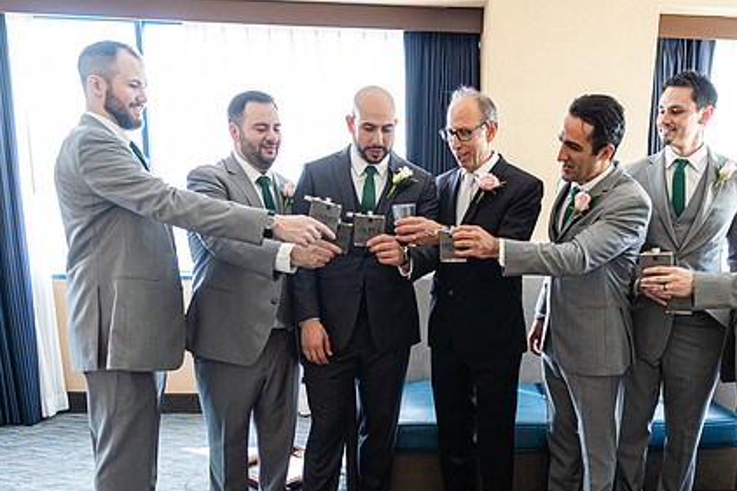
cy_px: 310
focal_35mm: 33
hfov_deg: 56.8
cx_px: 442
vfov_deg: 39.6
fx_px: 675
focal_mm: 24
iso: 1000
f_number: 2.2
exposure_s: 1/200
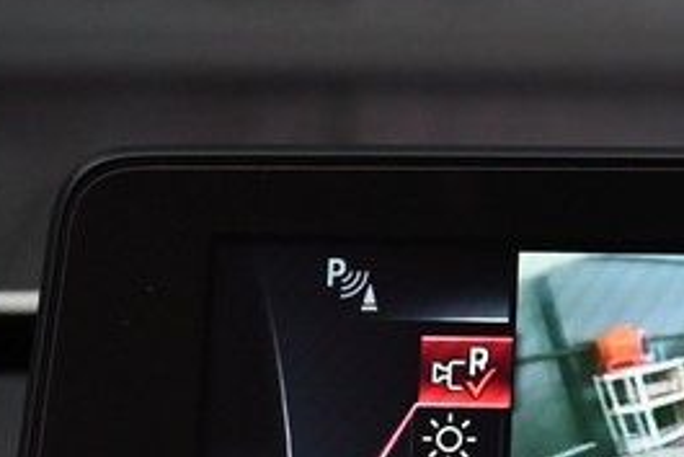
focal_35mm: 195
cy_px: 624
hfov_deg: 10.2
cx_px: 1053
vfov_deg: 7.0
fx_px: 3707
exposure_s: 1/45
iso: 1100
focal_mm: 31.5
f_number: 5.6
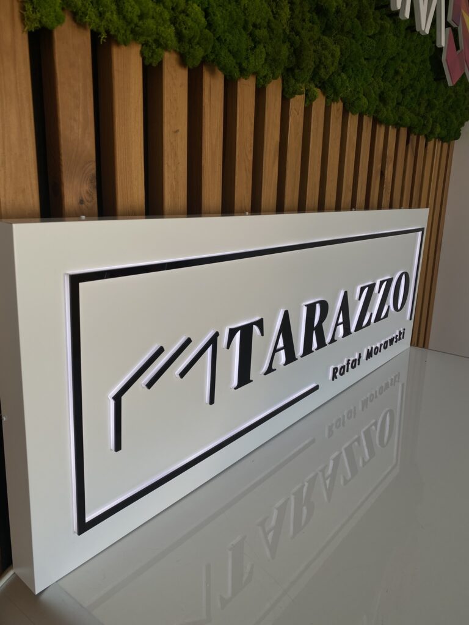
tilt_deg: -13.4
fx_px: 470
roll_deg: -1.3
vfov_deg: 67.3
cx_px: 234
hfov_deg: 53.1
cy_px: 312
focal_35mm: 26
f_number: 1.8
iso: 32
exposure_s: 1/139
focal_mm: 4.25
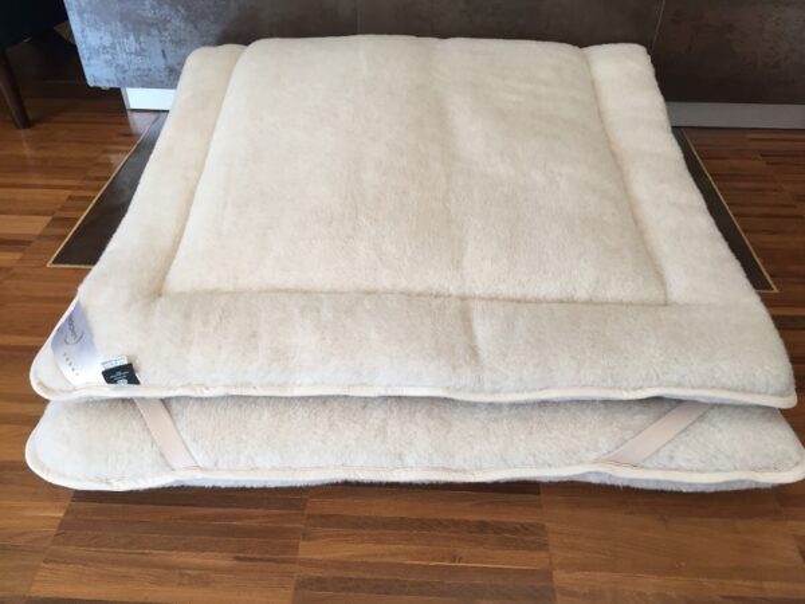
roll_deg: -0.6
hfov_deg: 61.7
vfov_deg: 48.2
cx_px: 402
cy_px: 302
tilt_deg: -41.4
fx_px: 674
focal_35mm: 29
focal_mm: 4.15
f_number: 2.2
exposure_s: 1/33
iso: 32
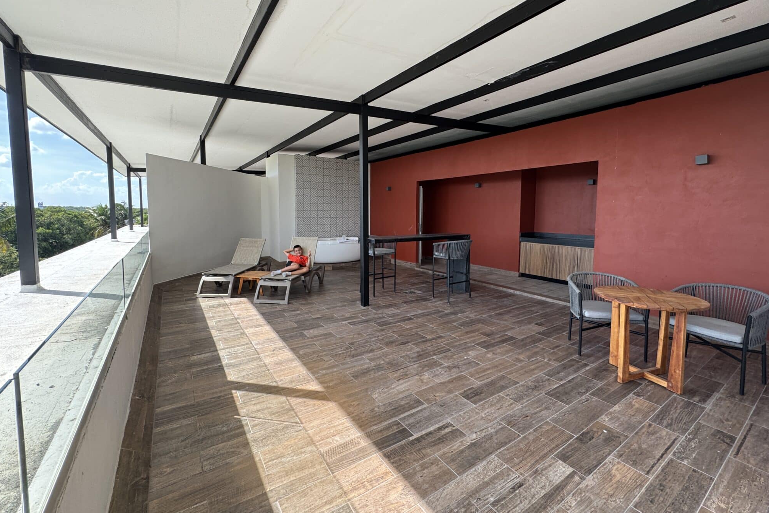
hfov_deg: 100.4
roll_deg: -1.2
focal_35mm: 15
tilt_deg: -3.6
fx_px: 320
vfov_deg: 77.1
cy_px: 234
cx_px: 385
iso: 40
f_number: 2.2
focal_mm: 2.22
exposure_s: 1/216
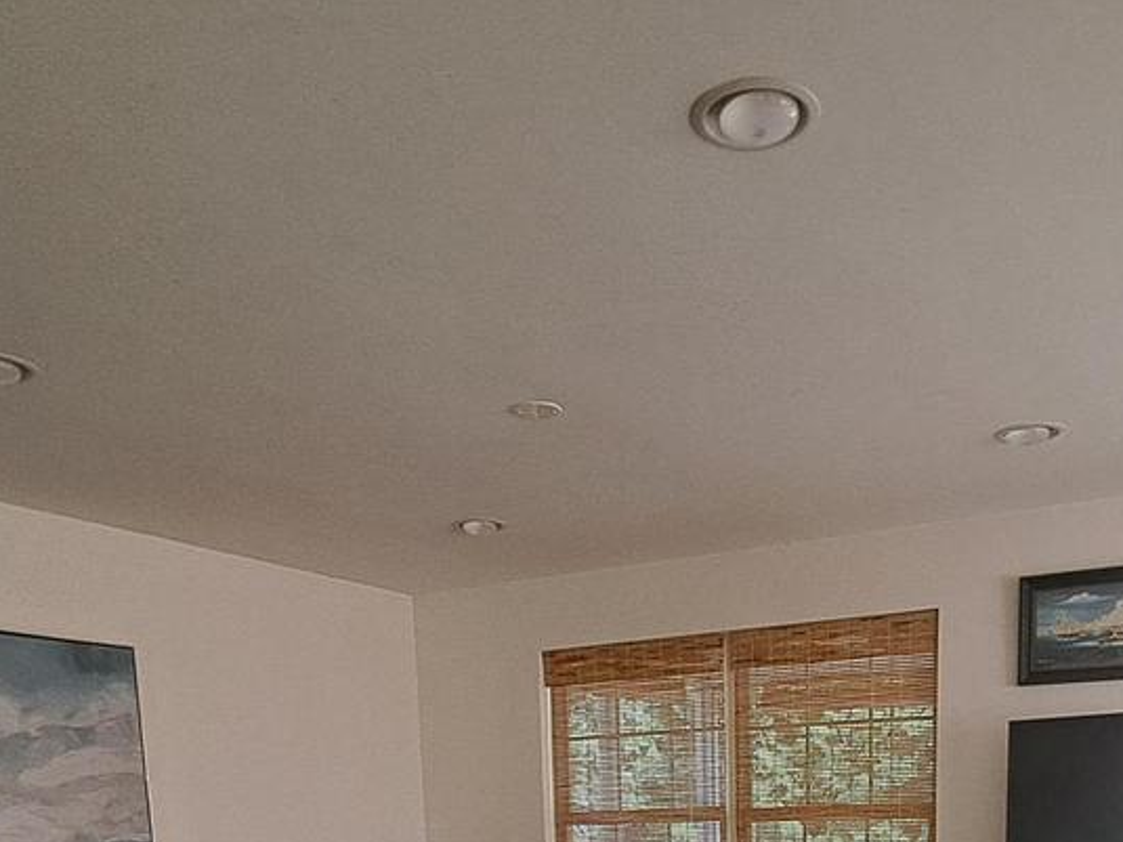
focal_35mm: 35
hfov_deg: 52.2
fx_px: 1135
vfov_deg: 33.1
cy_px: 1016
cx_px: 686
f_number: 2.2
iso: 80
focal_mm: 1.74
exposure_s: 1/40
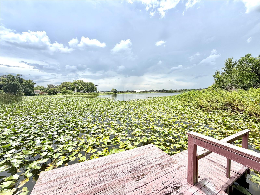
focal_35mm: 14
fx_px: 105
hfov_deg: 102.1
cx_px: 130
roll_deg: +0.5
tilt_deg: -3.3
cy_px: 98
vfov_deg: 85.7
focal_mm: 2.22
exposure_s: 1/1017
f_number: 2.2
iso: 20
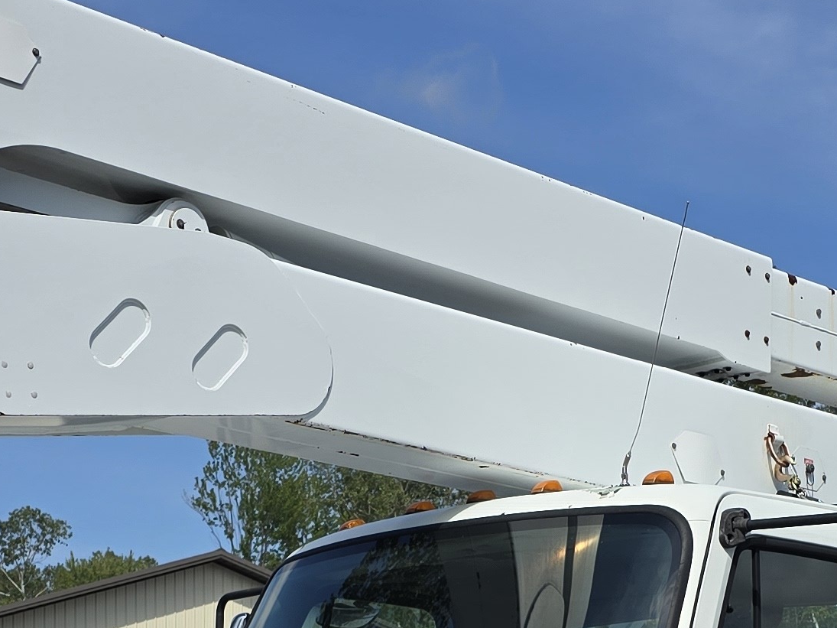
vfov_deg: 16.4
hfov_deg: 23.2
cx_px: 565
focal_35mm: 84
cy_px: 860
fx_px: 2031
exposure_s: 1/1418
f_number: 1.7
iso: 12
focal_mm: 6.3
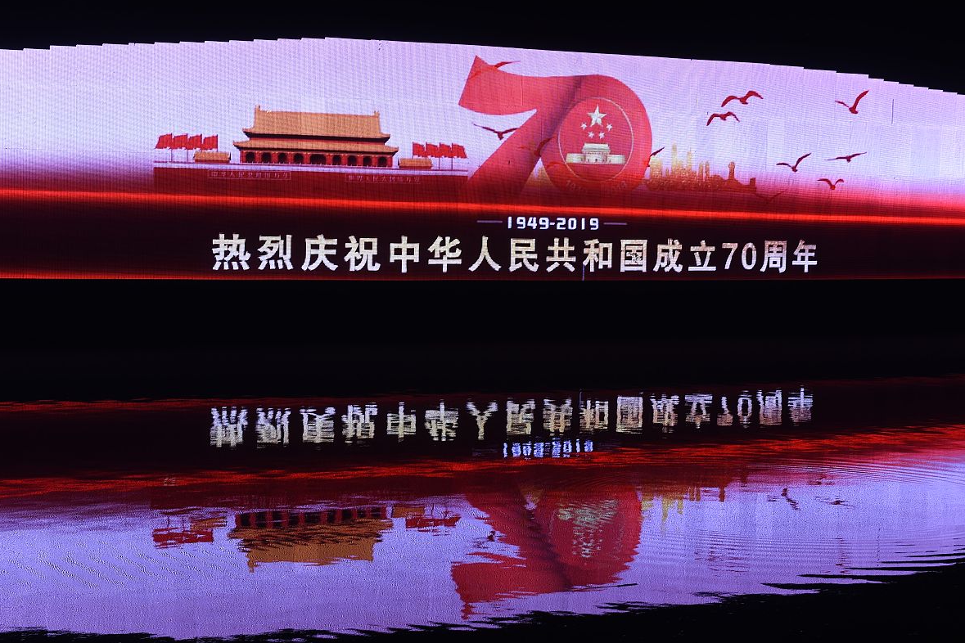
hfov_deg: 33.9
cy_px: 321
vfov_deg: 23.0
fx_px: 1581
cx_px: 475
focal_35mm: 59
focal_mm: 58
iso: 100
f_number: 7.1
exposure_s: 1/40
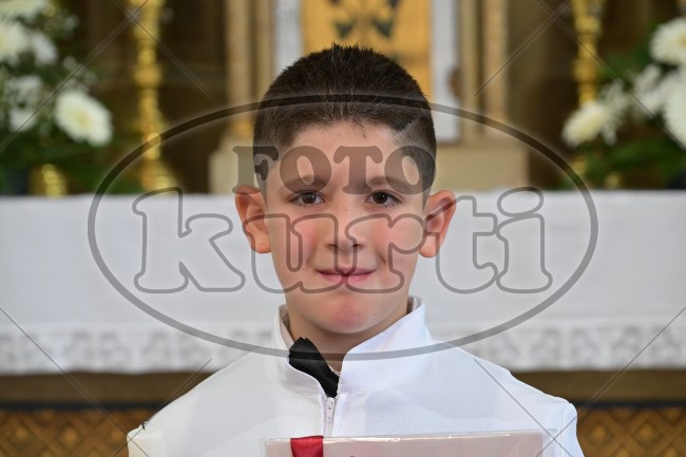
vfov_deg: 14.4
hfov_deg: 21.5
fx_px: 1810
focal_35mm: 95
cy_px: 228
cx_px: 343
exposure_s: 1/125
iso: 5000
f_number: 5
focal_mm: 95
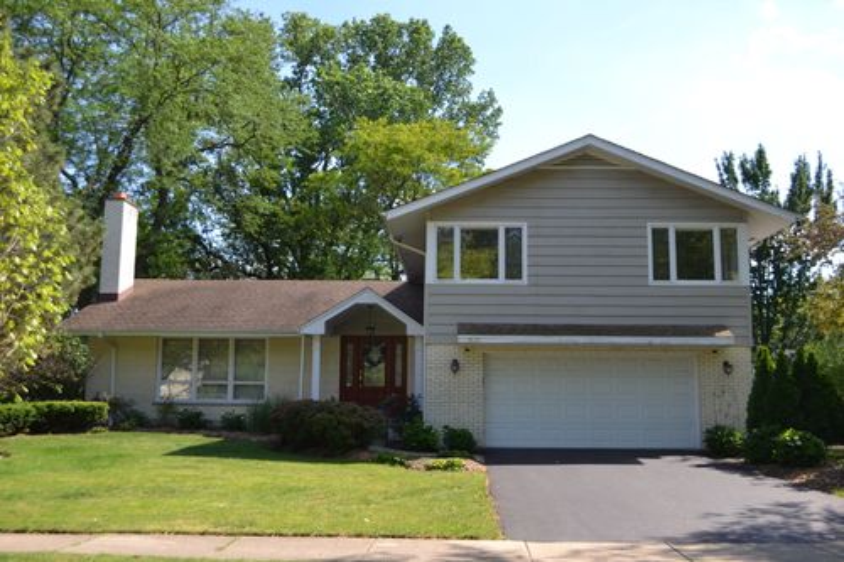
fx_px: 844
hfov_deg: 53.1
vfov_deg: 36.8
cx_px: 422
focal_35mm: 36
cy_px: 281
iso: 100
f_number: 5.6
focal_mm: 24
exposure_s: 1/200
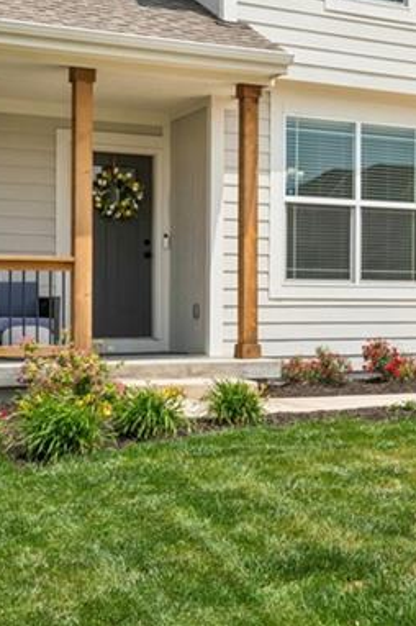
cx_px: 373
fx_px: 1062
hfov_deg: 21.7
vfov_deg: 31.5
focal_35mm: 61
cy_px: 77
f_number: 22
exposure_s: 1/50
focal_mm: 22.8
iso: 100
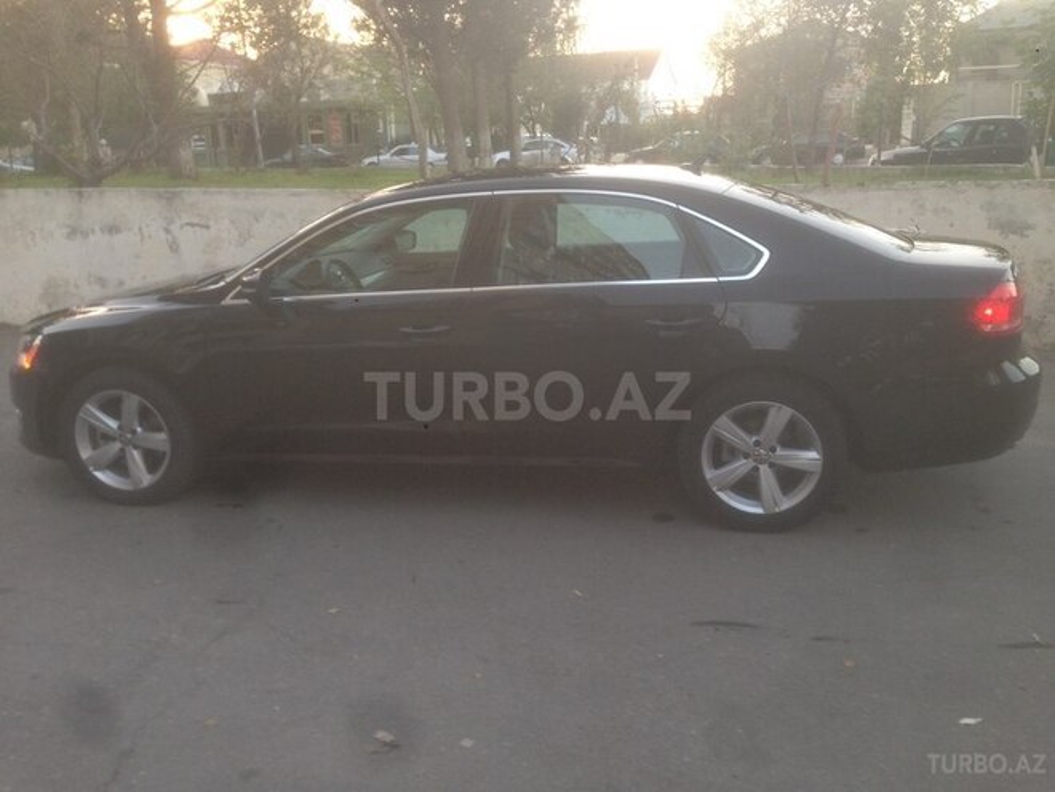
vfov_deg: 42.9
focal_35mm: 33
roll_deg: -1.4
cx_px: 528
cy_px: 396
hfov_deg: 55.4
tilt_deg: -15.3
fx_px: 1006
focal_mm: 4.12
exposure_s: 1/24
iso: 50
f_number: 2.4
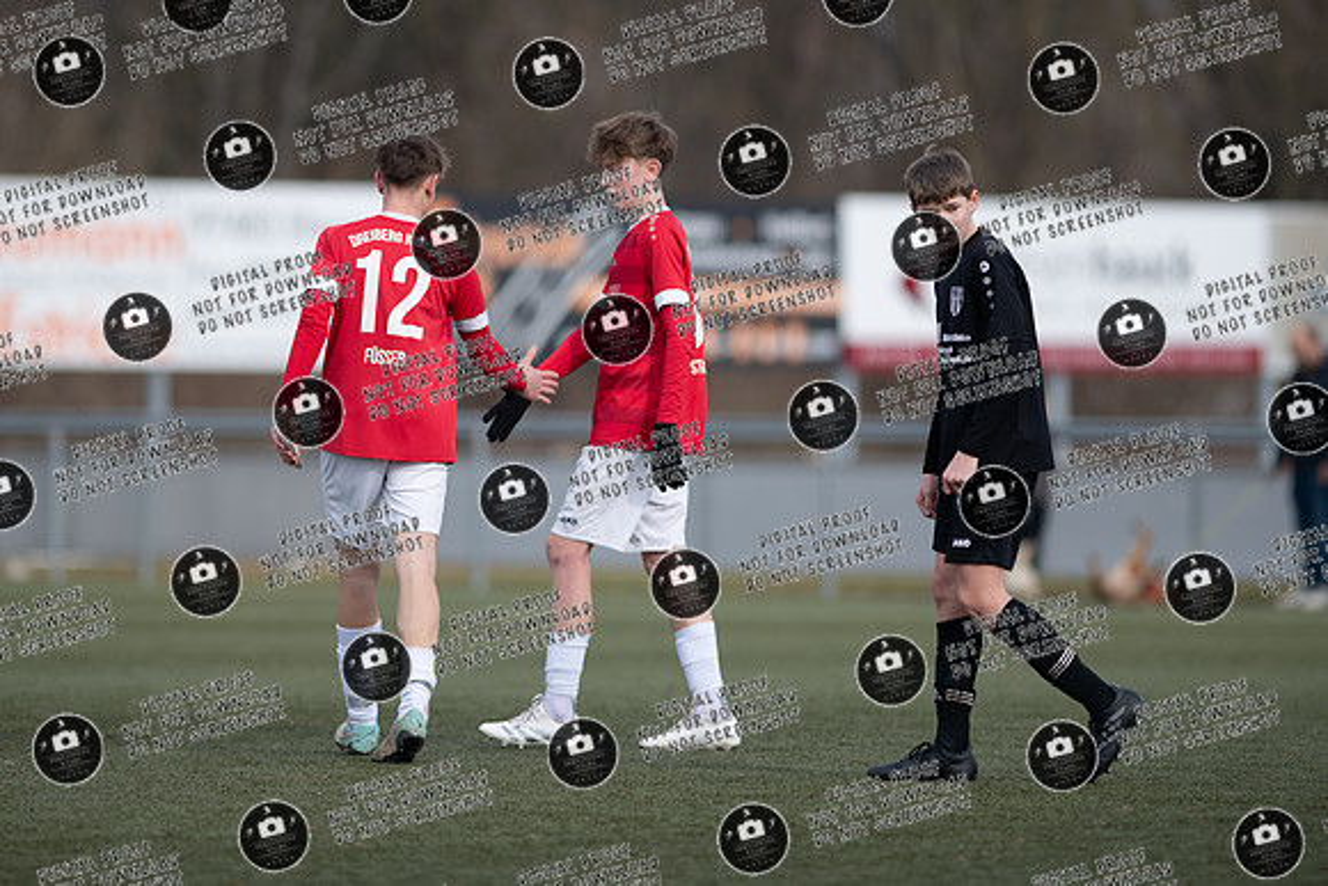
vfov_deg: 3.7
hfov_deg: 5.5
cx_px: 590
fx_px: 13780
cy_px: 364
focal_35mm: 373
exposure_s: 1/1600
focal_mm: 300
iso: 140
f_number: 3.2
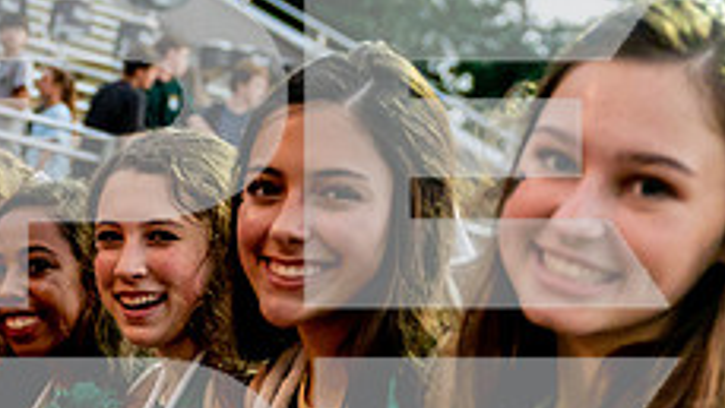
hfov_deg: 21.4
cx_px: -127
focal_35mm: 93
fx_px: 1788
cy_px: 527
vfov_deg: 12.6
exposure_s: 1/1500
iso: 2000
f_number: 2.8
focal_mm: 35
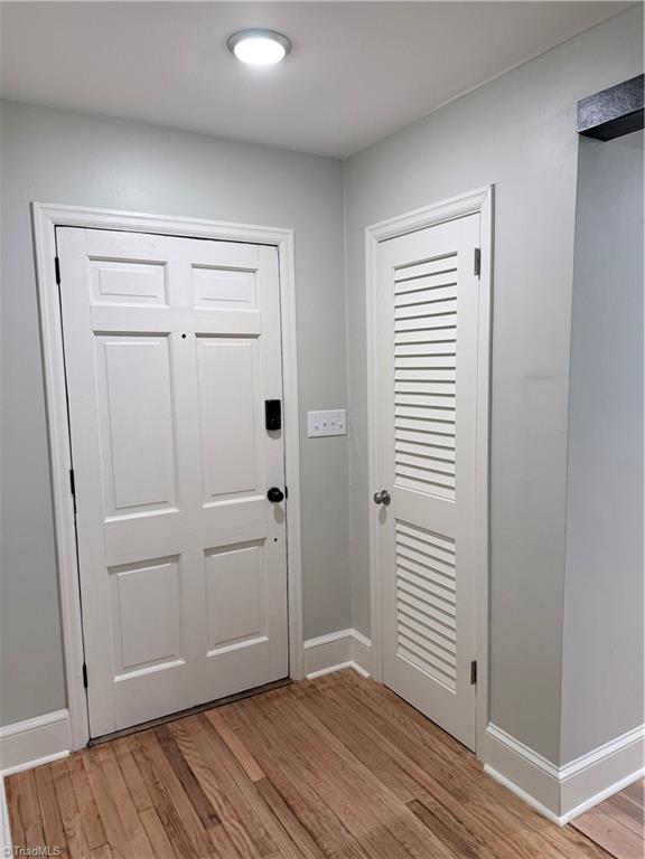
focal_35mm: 24
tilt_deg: -6.6
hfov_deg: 56.8
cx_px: 322
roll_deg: +0.5
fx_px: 596
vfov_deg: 71.6
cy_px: 430
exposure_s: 1/60
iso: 125
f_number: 1.78
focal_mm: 6.76
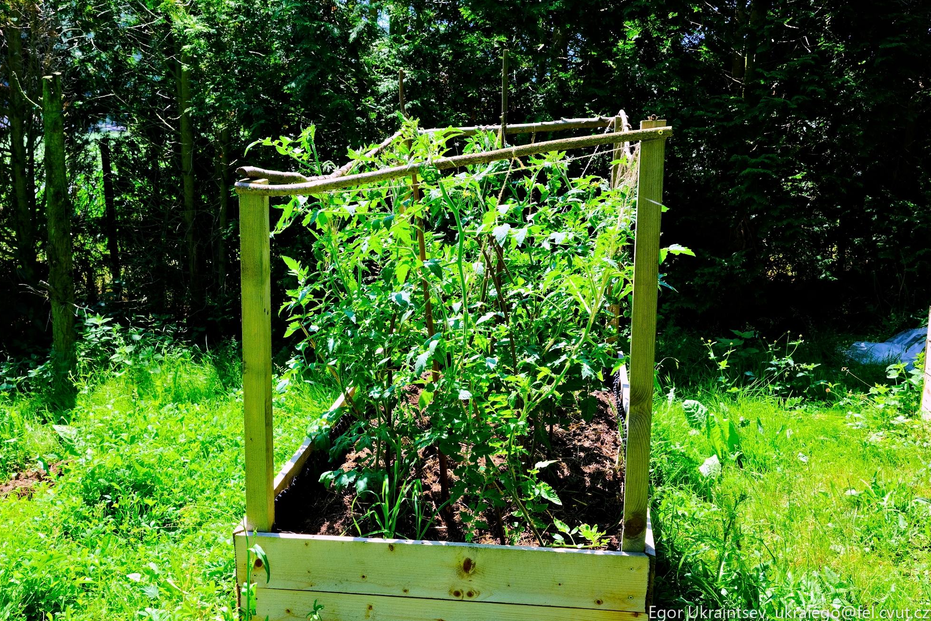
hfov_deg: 53.1
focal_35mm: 36
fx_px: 931
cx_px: 467
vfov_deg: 36.8
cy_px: 278
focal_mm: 43.3
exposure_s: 1/30
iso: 100
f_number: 10
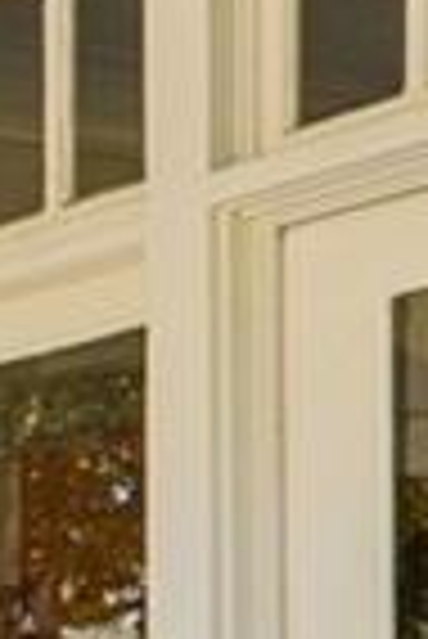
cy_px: 713
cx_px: -942
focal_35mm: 115
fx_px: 2046
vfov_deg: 17.2
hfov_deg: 9.1
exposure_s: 1/15
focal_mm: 16
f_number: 14
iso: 400
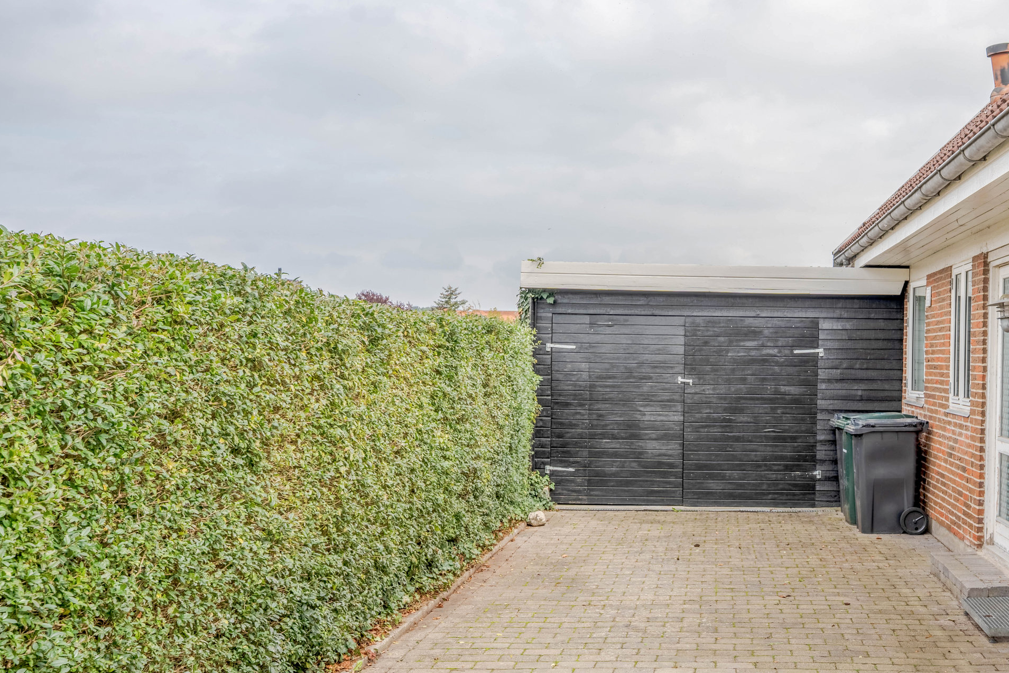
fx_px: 1233
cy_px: 381
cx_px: 730
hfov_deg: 43.4
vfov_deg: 30.5
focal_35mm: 44
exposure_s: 1/2500
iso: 100
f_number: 8
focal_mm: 28
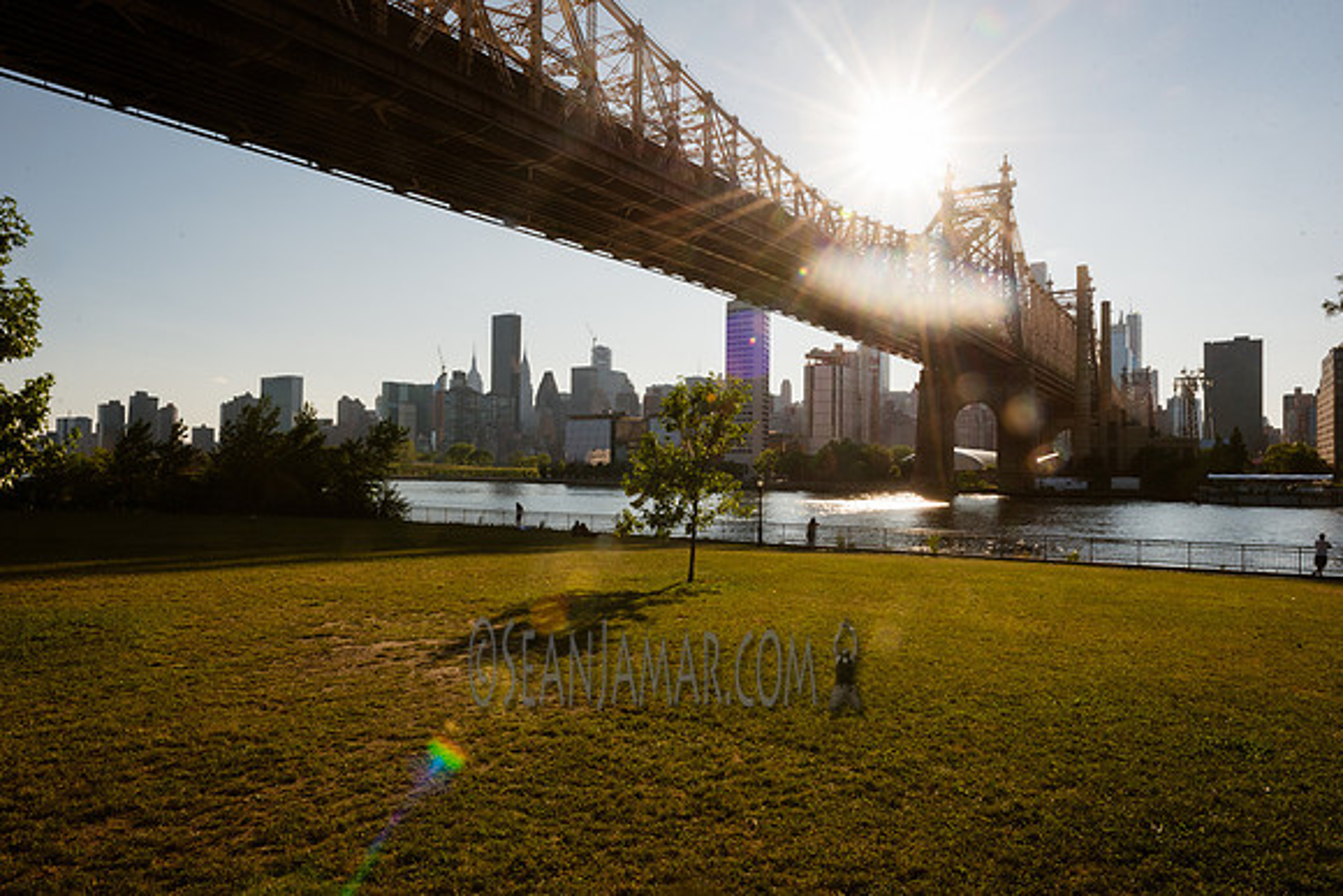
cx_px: 672
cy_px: 448
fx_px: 896
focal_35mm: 24
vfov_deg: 53.2
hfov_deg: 73.7
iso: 500
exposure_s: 1/250
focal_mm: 24
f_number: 22
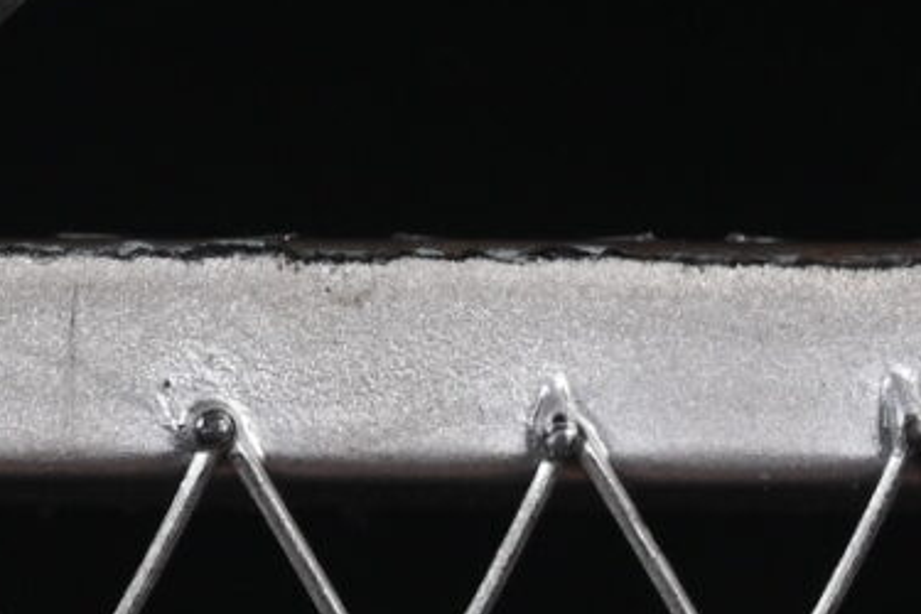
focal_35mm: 512
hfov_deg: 3.9
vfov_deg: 2.7
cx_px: -1987
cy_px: -1079
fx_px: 13098
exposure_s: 1/60
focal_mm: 50
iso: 160
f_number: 8
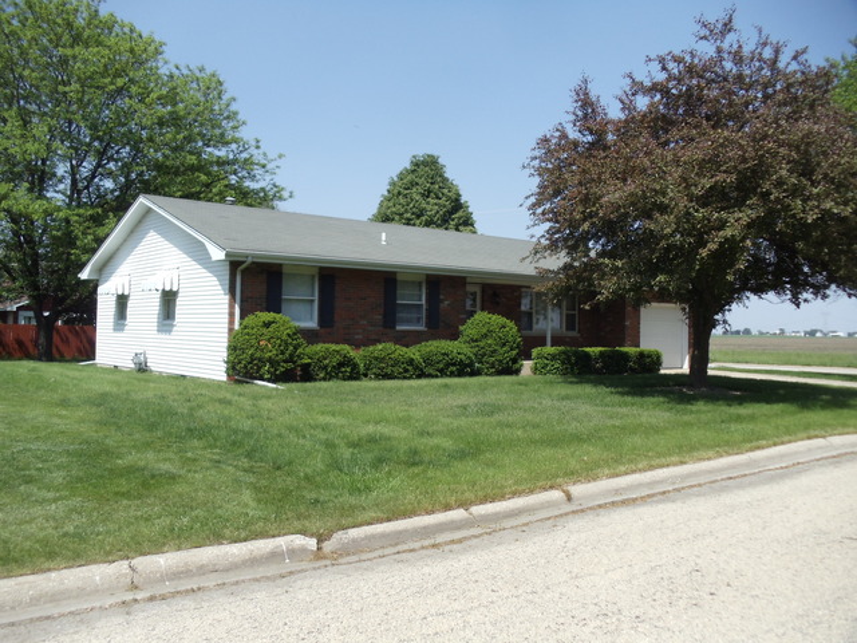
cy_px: 322
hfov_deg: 42.9
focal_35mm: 44
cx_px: 428
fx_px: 1089
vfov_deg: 32.9
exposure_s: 1/250
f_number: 7.1
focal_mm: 6
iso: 100
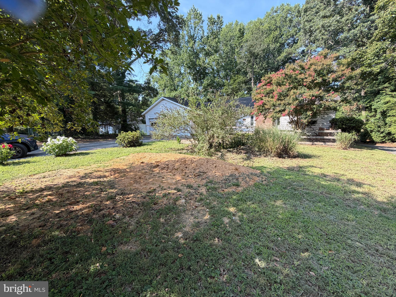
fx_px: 160
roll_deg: +2.5
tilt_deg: -9.5
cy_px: 148
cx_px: 198
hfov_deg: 102.1
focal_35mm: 14
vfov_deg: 85.7
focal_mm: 2.22
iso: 50
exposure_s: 1/405
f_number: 2.2
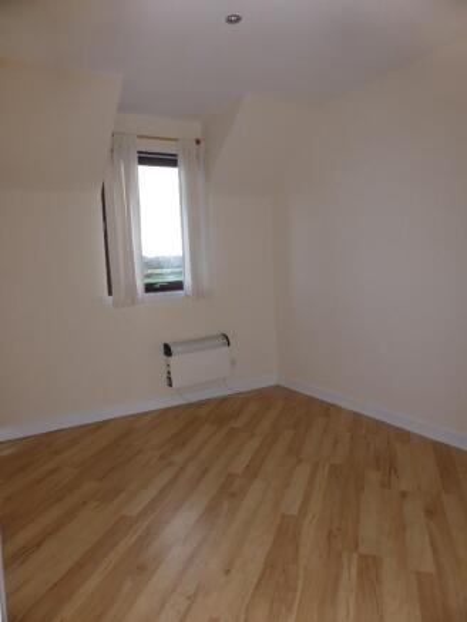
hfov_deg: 56.8
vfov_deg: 71.6
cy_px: 311
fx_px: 431
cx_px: 234
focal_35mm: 24
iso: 100
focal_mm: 4.3
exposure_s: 1/60
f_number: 3.3
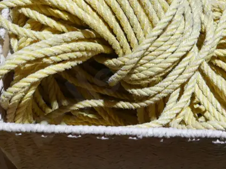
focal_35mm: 71
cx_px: 154
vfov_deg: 20.6
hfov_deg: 27.2
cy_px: 46
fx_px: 464
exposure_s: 1/60
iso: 250
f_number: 3.5
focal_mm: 14
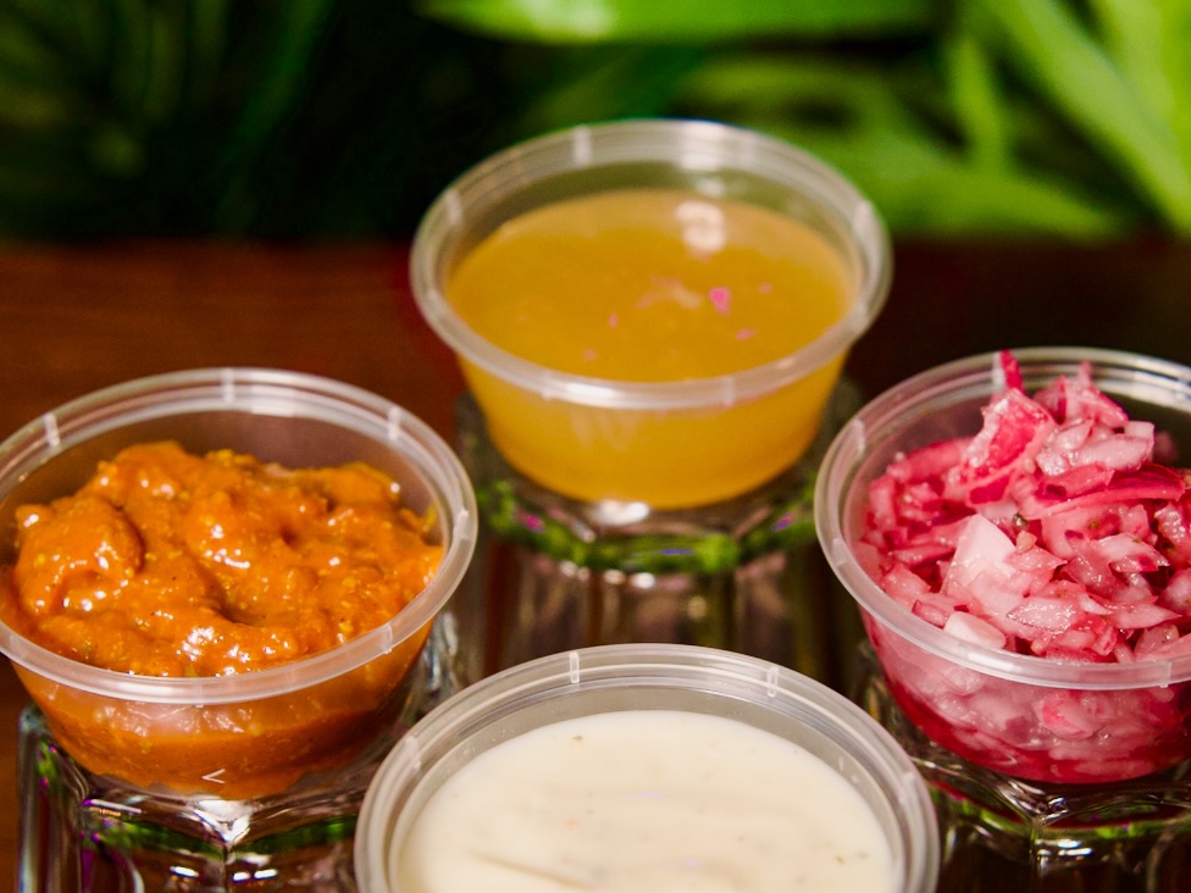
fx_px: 3578
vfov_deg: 14.2
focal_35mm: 104
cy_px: 623
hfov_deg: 18.9
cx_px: 658
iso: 2000
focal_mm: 55
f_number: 4
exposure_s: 1/250
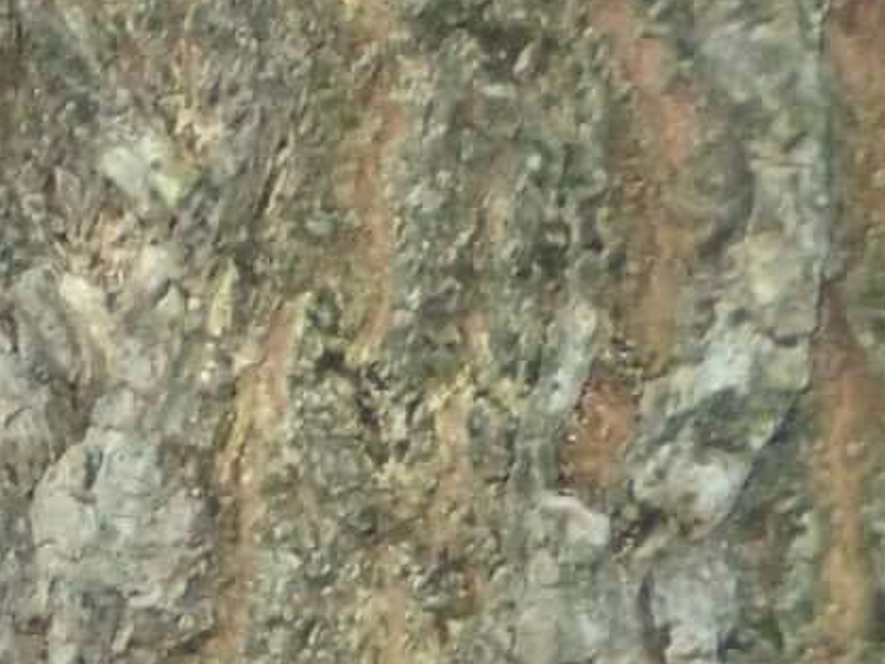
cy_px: 785
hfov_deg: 6.5
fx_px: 7646
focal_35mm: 299
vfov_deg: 5.0
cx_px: -766
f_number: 3.8
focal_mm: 11.8
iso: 800
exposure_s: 1/60
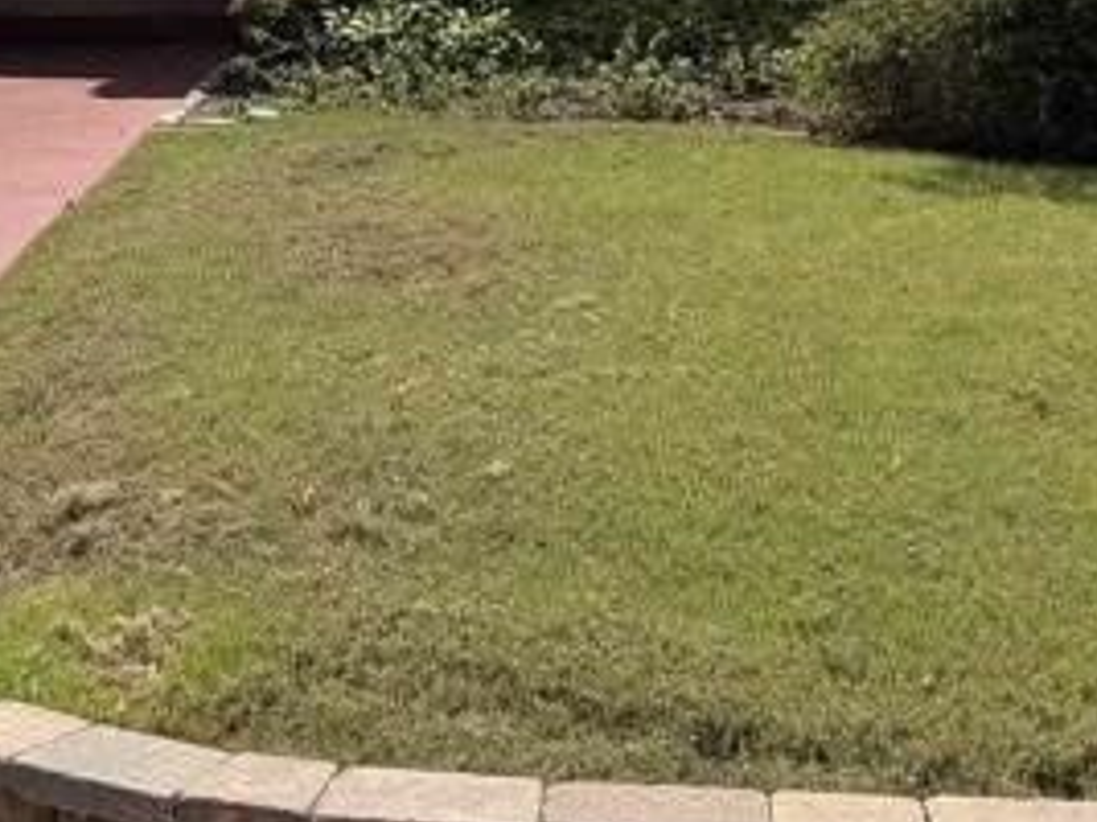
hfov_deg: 21.3
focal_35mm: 92
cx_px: 382
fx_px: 2914
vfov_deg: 15.3
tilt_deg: +1.4
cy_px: -247
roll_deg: +0.6
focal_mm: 6.76
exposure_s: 1/8130
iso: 80
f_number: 1.78
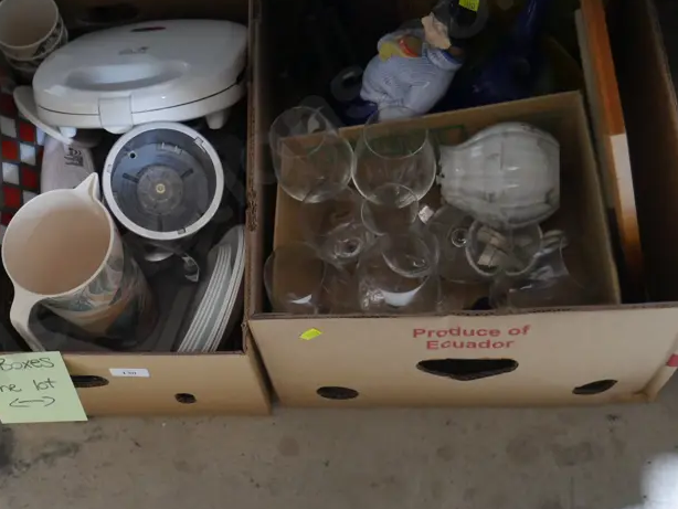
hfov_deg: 36.8
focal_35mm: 50
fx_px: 980
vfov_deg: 29.1
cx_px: 135
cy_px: 256
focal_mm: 15
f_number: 3.6
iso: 2000
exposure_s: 1/60
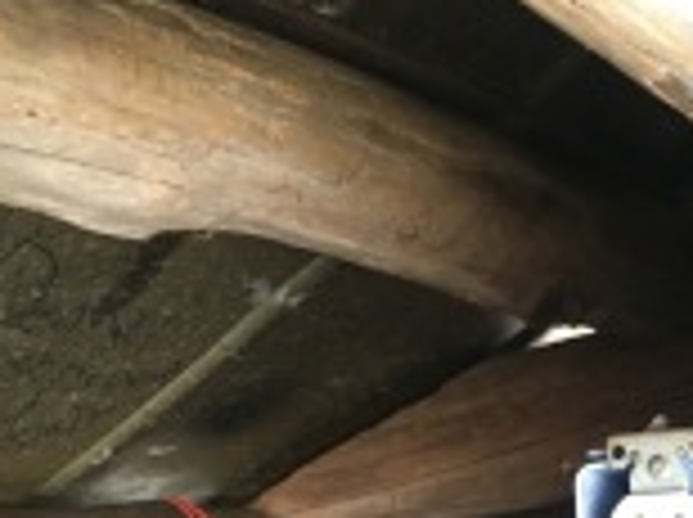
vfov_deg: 20.0
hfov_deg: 27.3
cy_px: 608
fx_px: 1379
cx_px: 616
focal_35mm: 69
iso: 200
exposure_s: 1/30
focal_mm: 4.15
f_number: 2.2
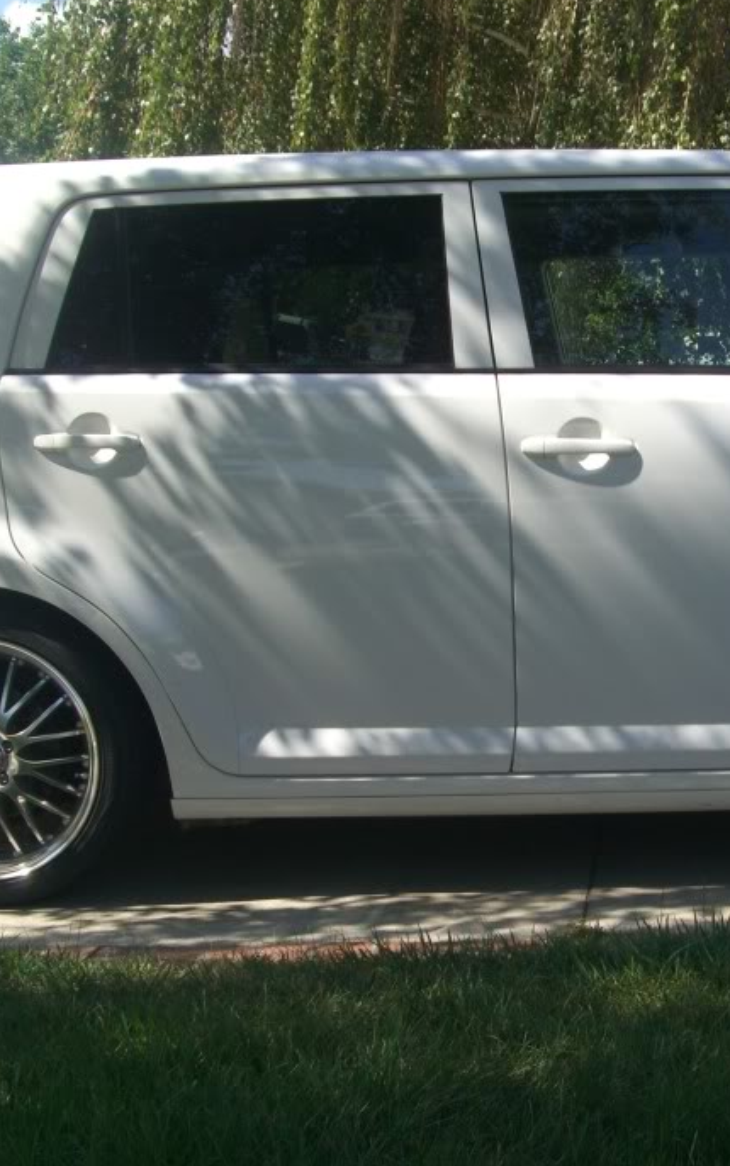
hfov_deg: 21.2
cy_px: 625
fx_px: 1908
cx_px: 643
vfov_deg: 34.0
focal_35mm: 60
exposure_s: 1/160
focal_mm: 7.9
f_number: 5.6
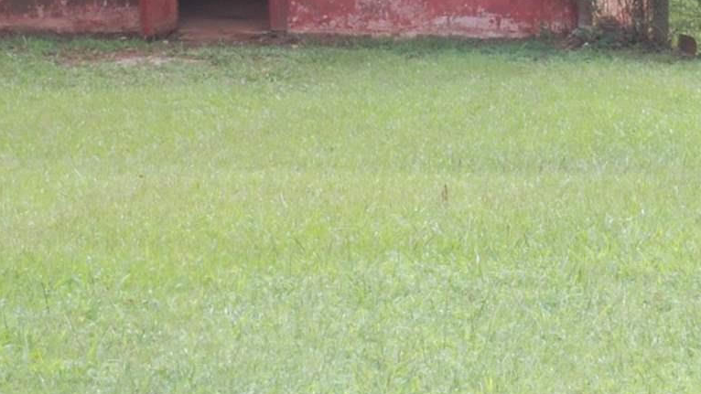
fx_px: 3755
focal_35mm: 202
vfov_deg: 5.9
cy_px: -218
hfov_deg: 10.6
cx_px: 599
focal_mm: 32
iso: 200
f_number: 4.8
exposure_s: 1/125
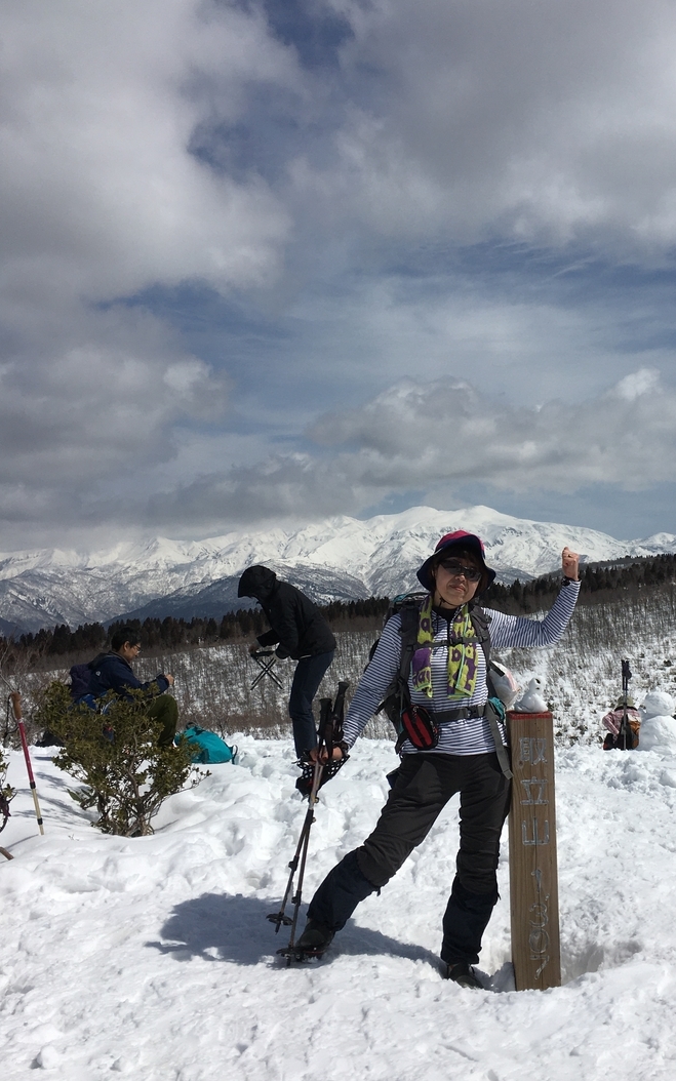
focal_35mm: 35
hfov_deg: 35.9
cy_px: 535
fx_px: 1031
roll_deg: +1.2
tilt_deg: +3.3
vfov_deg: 55.3
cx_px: 455
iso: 25
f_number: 2.2
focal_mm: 4.15
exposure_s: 1/6993
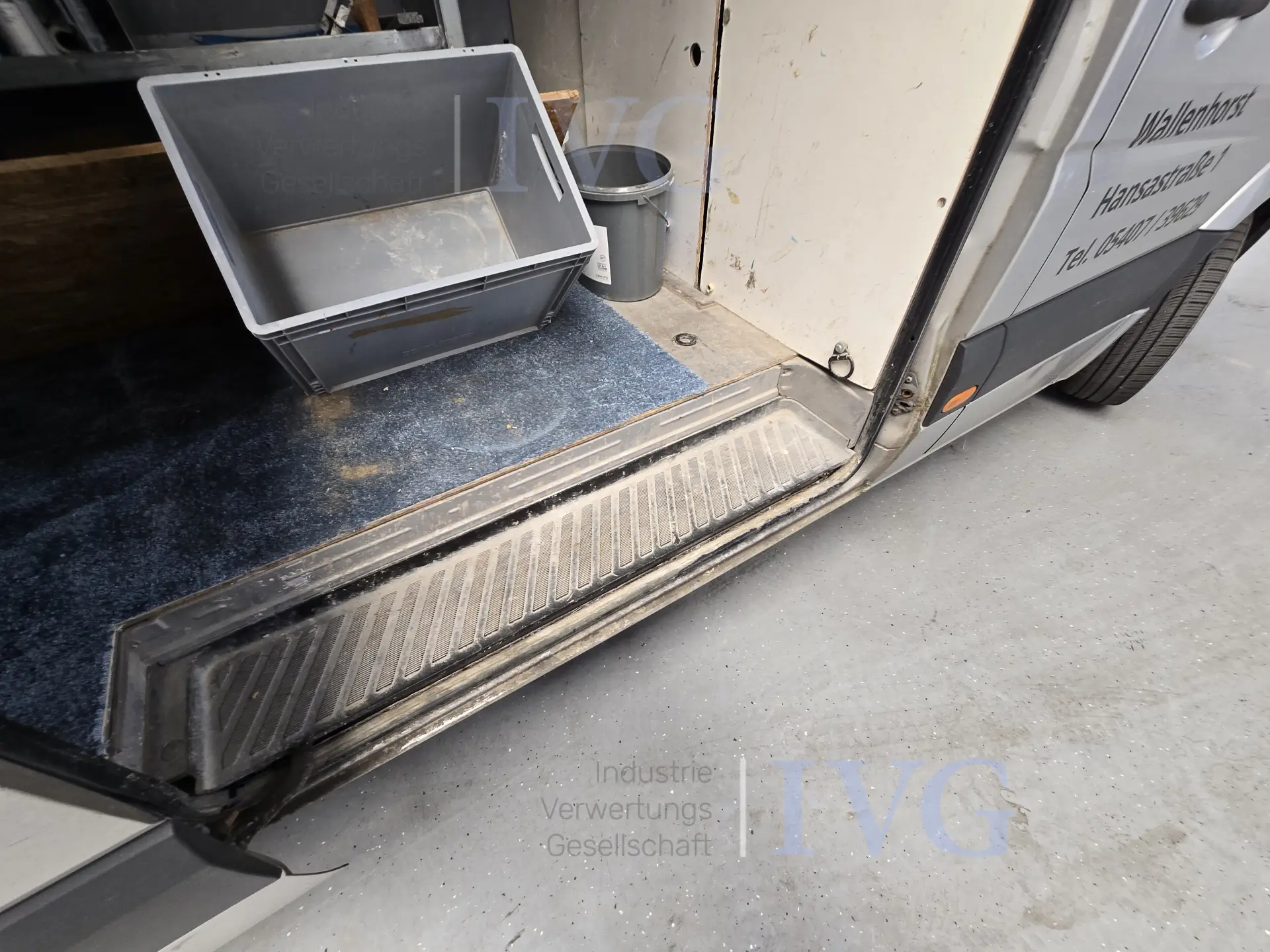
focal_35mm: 13
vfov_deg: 89.9
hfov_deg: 106.2
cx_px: 635
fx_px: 477
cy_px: 476
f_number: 2.2
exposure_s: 1/50
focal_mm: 2.2
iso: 80
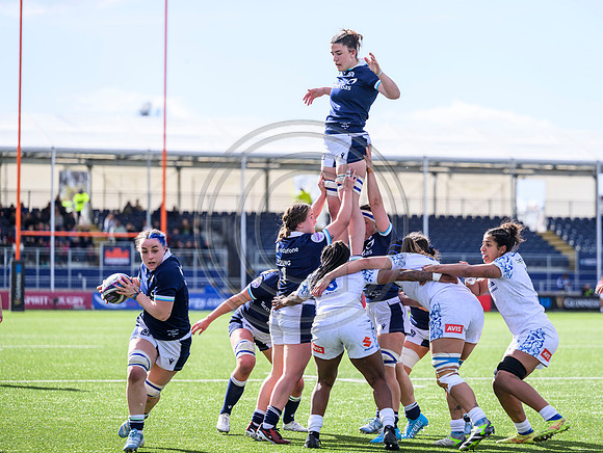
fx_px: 2907
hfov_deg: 11.8
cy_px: 195
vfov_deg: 8.9
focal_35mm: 167
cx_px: 388
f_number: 3.2
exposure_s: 1/4000
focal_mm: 135
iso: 500
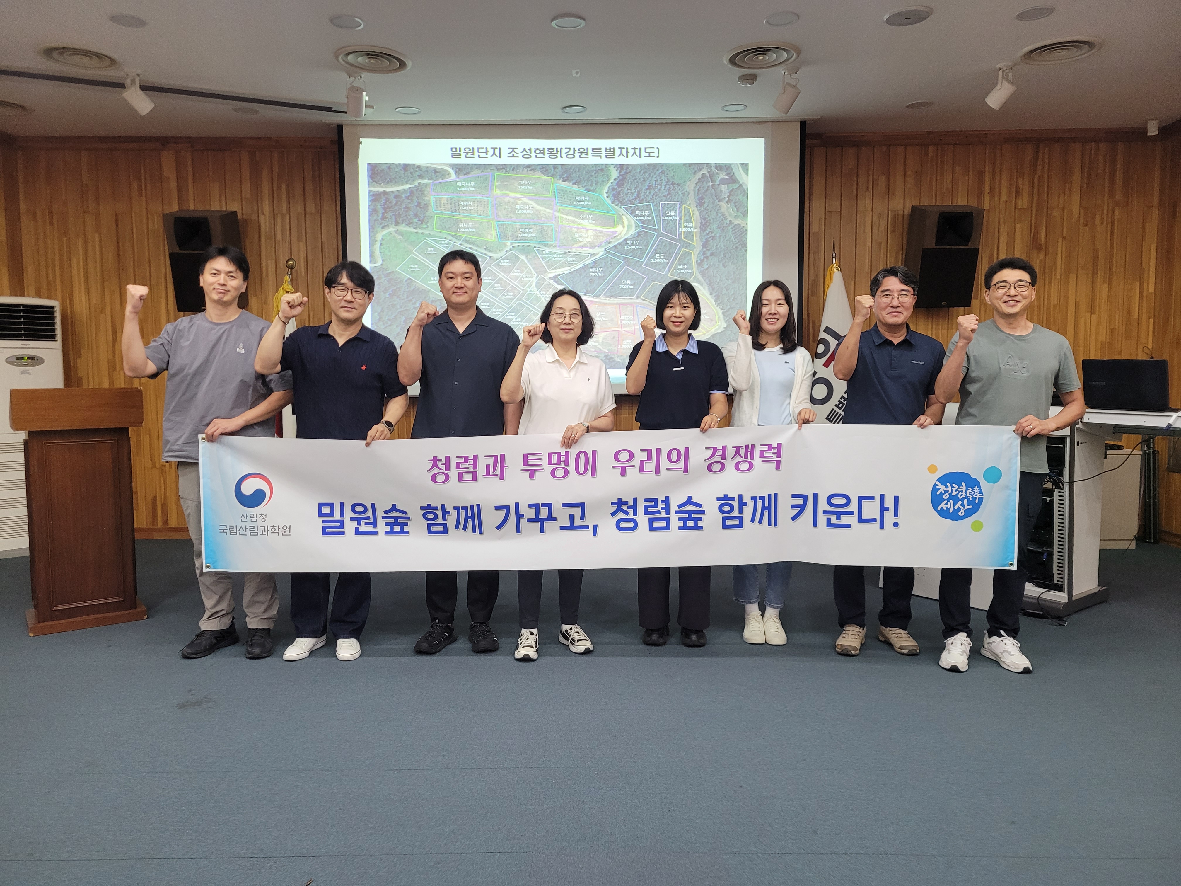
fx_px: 887
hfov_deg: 67.3
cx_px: 590
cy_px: 443
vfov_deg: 53.1
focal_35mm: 26
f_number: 1.8
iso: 250
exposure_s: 1/120
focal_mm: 5.4
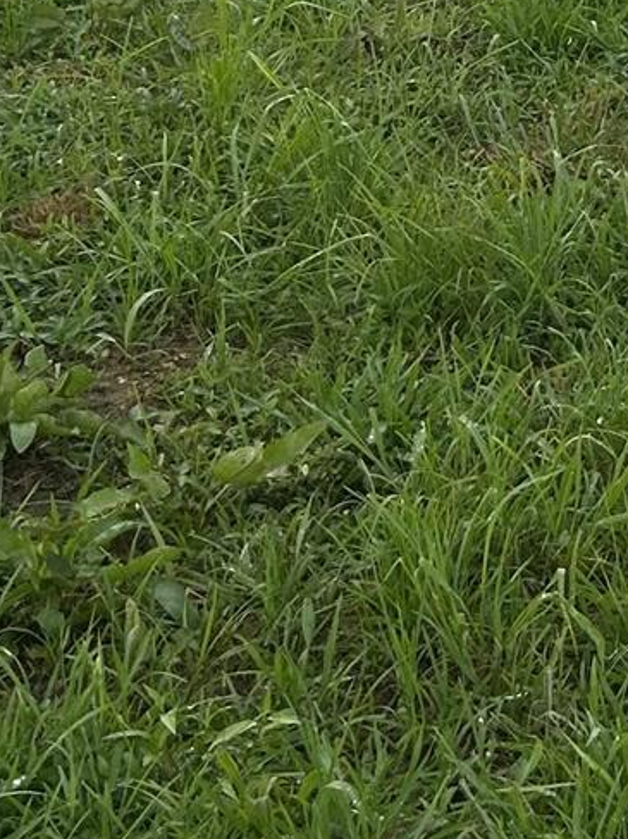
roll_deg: -1.5
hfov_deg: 11.3
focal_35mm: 123
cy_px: -353
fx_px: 2977
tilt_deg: -7.7
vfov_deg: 15.0
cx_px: 1093
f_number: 1.5
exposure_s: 1/738
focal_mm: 5.7
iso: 50
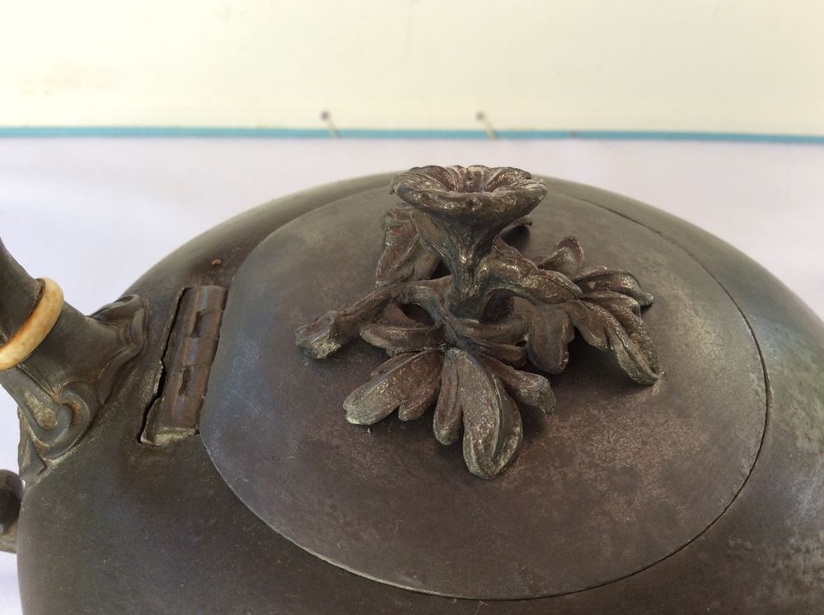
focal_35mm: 32
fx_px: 761
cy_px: 308
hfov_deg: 56.9
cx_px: 412
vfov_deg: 44.1
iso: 32
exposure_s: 1/164
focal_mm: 3.3
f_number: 2.4
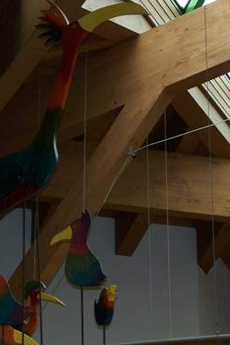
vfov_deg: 14.2
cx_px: -5
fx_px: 1379
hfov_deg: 9.5
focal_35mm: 144
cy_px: 141
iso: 200
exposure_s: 1/125
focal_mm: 17.3
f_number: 3.6
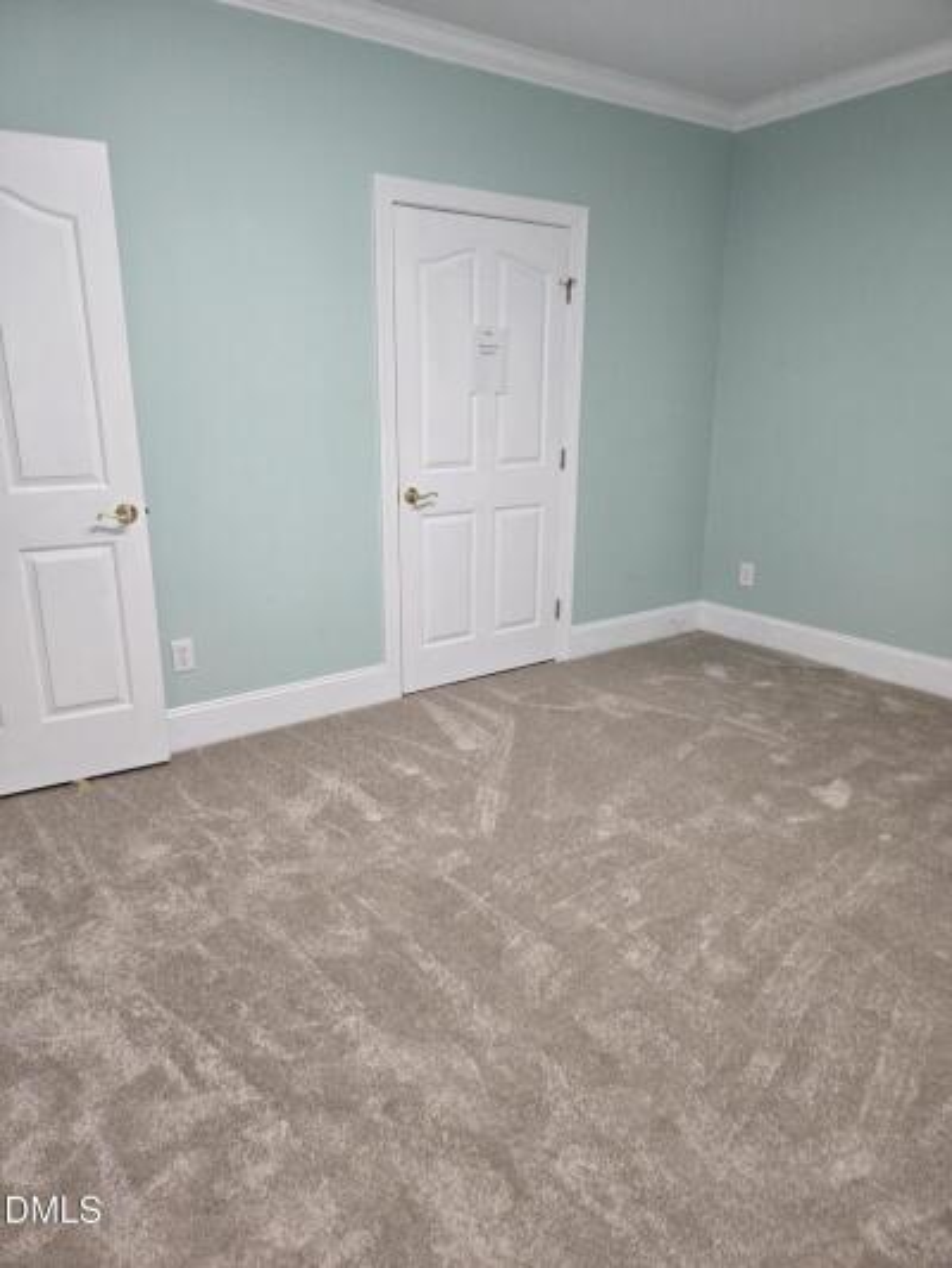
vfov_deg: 73.9
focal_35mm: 23
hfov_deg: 58.9
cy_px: 634
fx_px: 843
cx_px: 476
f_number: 1.8
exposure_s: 1/40
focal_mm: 5.4
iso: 100
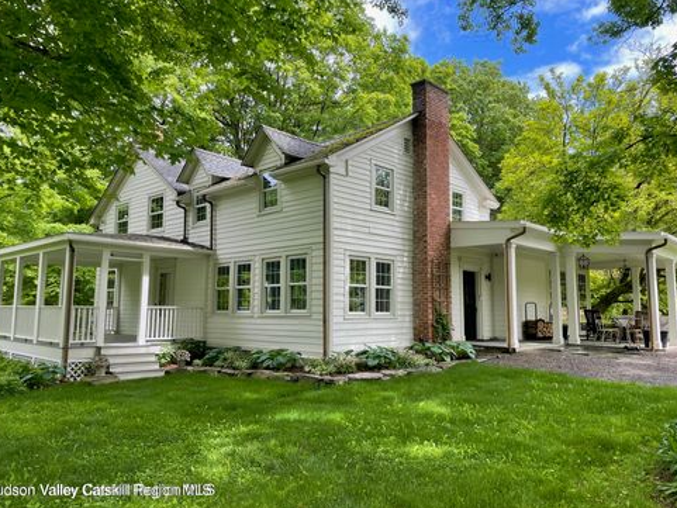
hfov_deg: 65.3
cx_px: 335
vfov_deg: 51.4
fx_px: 528
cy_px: 250
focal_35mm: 27
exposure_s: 1/479
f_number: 1.6
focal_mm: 4.2
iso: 32
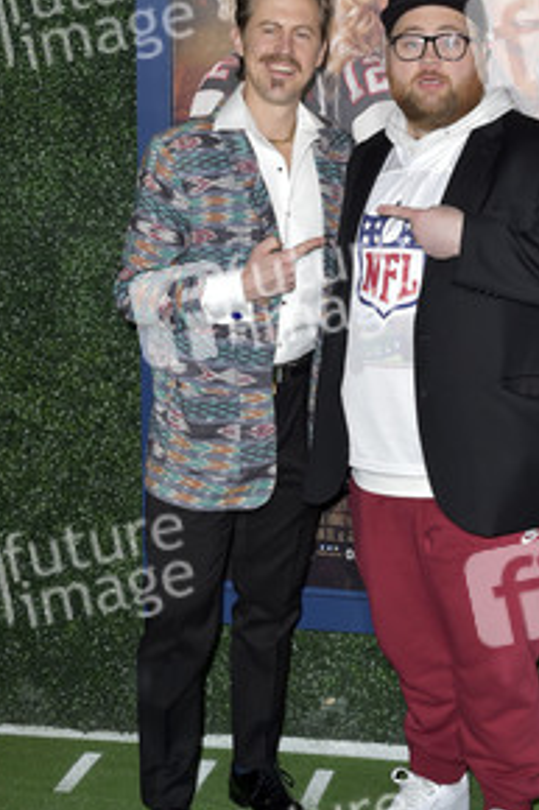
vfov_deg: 34.5
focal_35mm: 58
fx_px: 1304
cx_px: 356
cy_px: 441
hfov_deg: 23.3
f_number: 6.3
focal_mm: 42
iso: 500
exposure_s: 1/250
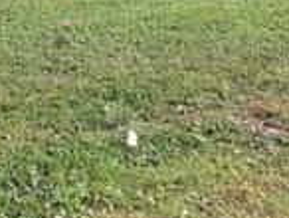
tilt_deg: -2.4
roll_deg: -1.1
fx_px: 1062
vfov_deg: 11.0
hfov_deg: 14.6
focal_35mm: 127
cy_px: -164
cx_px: -117
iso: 32
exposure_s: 1/120
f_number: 2.2
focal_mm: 4.15
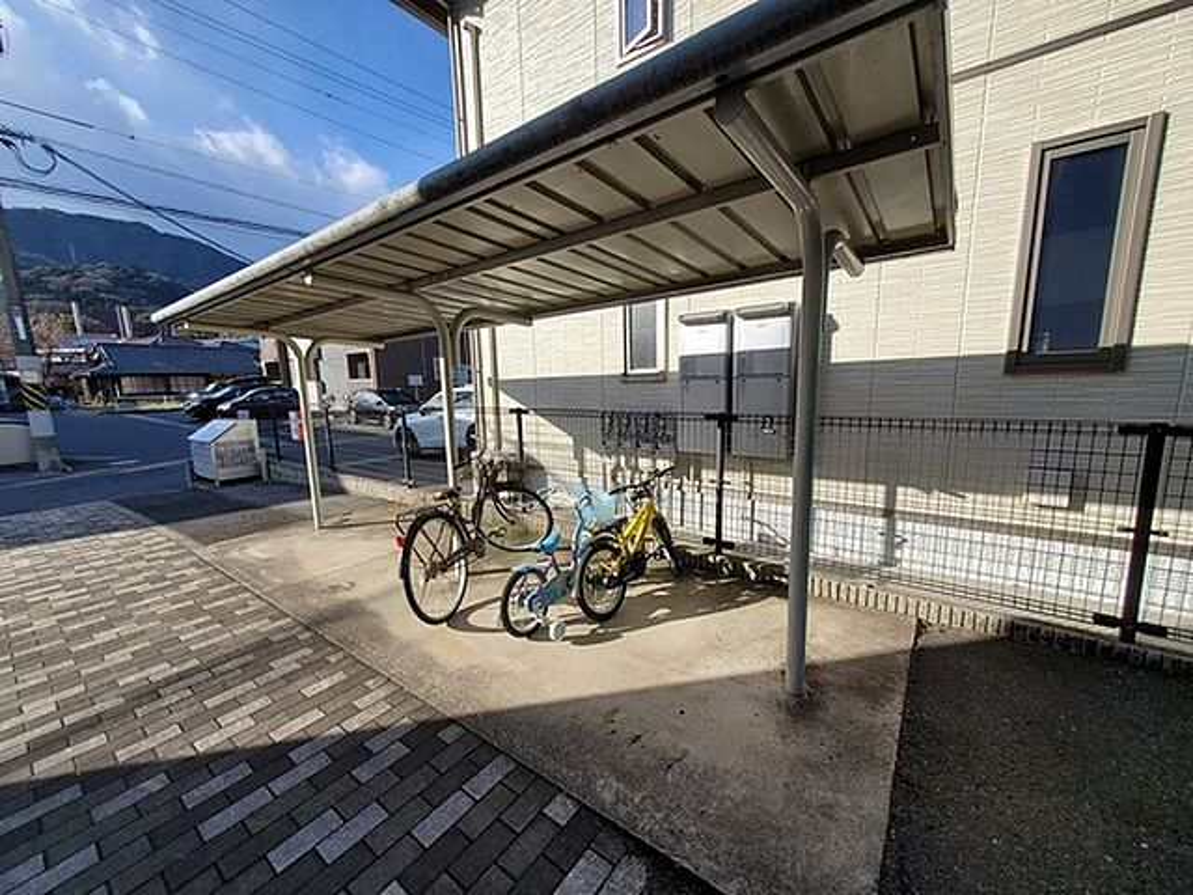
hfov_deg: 106.2
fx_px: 448
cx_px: 596
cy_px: 448
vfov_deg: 89.9
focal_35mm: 13
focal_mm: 1.8
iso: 50
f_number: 2.2
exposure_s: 1/790
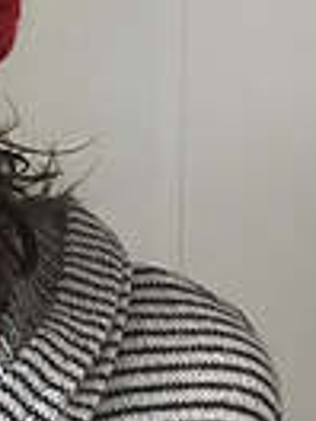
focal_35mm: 141
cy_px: 26
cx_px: -115
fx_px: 1716
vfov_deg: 13.8
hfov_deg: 10.3
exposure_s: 1/30
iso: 125
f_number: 2.2
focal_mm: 4.15
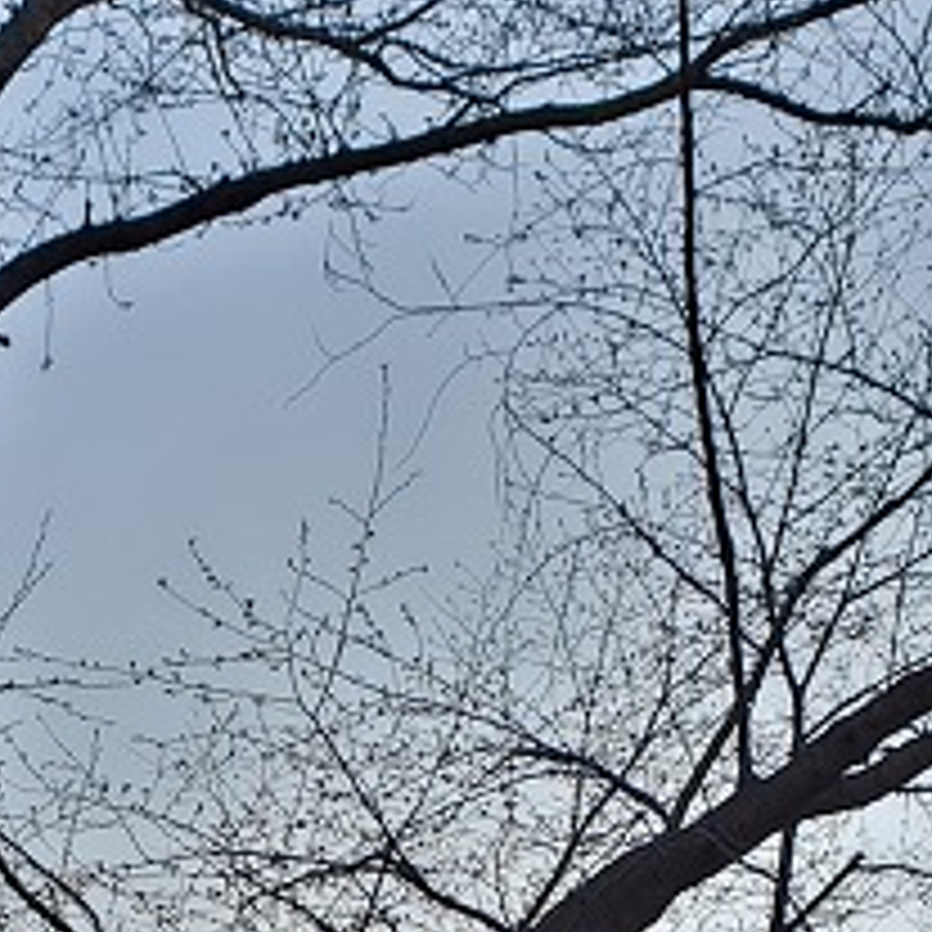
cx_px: 209
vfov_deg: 17.4
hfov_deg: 20.2
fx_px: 2589
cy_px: 1558
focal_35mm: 85
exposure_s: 1/61
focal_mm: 4.3
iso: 50
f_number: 2.4
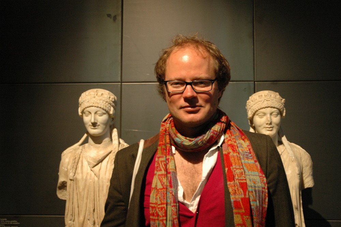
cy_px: 114
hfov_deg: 42.4
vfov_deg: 28.9
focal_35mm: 46
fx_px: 440
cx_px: 170
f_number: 4
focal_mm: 31
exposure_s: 1/30
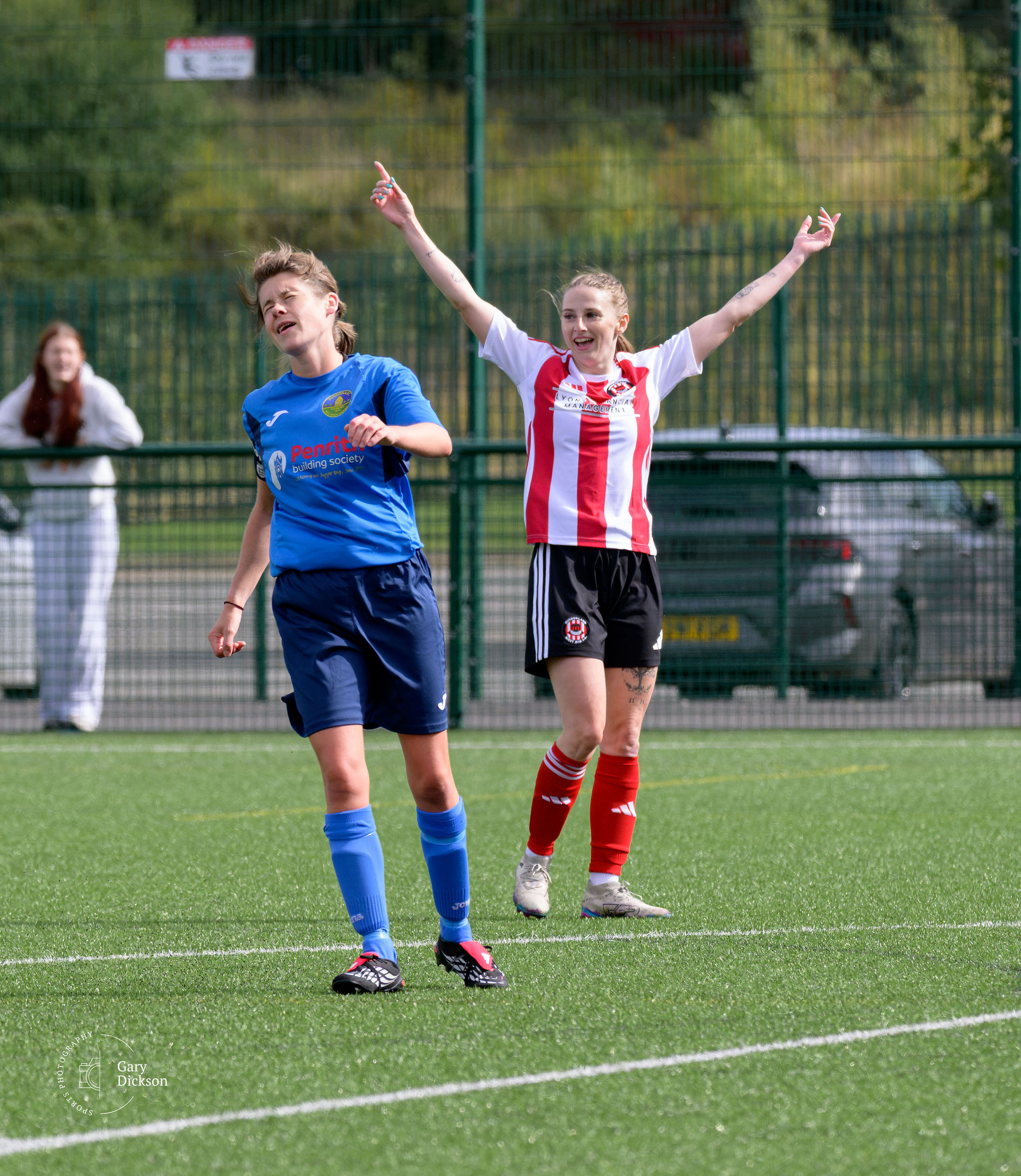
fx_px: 16912
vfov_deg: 4.0
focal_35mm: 470
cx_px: 433
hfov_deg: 3.5
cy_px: 451
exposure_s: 1/4000
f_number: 5
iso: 1100
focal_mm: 220
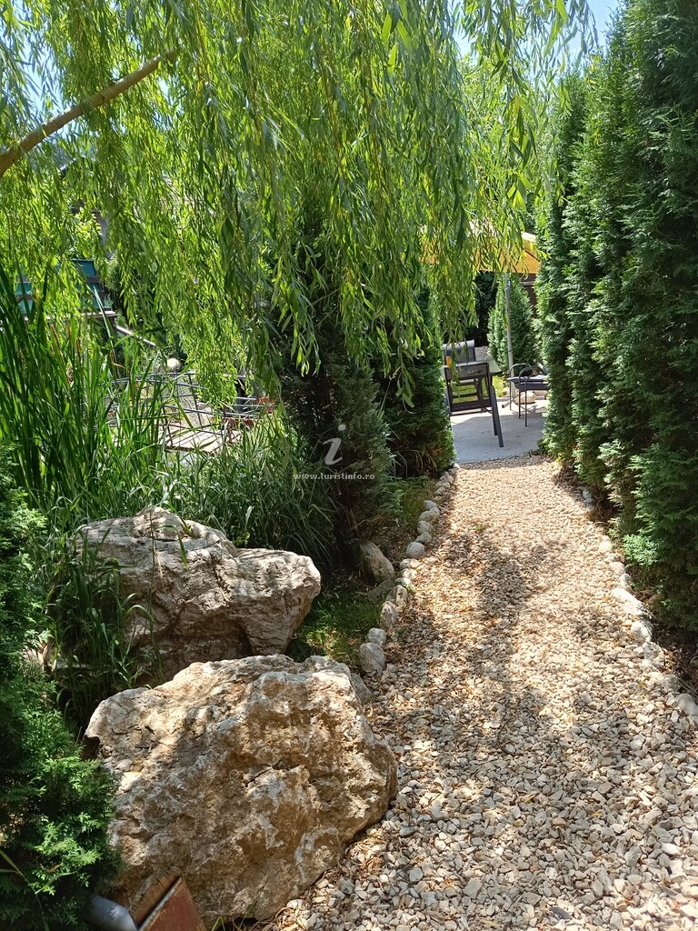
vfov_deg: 71.6
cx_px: 349
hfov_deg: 56.8
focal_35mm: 24
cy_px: 466
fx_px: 645
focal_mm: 5.59
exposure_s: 1/357
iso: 51
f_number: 1.88
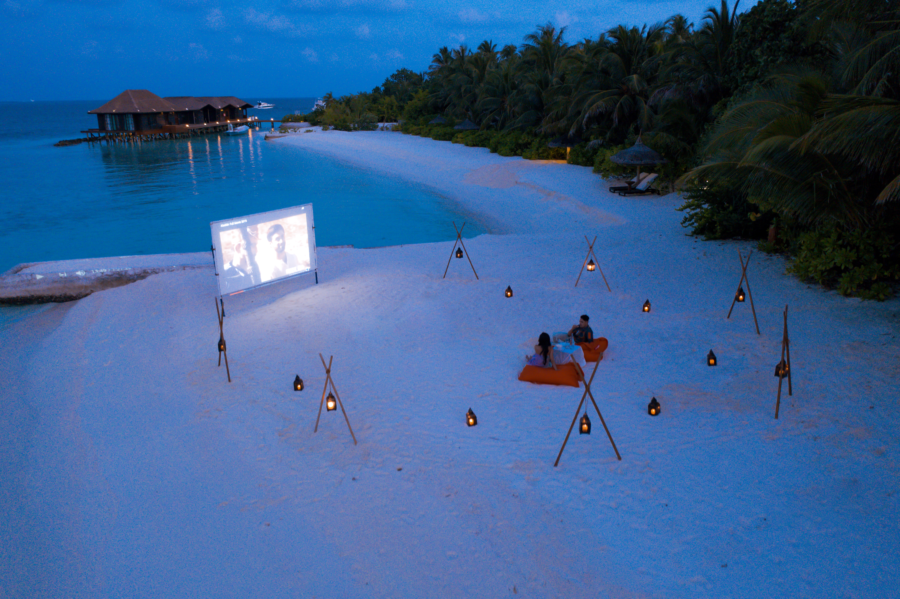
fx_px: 700
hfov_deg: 65.5
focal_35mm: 28
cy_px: 300
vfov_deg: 46.4
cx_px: 450
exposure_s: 1/8
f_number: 2.8
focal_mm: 10.26
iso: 800
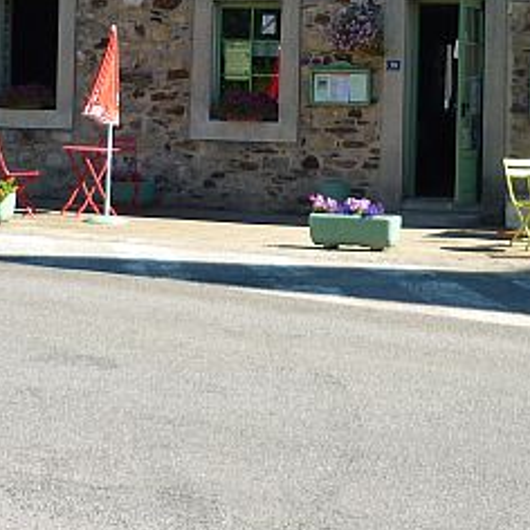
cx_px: 350
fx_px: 1715
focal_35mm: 99
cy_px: -31
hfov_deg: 17.5
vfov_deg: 17.1
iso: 80
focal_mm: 5.5
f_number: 2.8
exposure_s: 1/640
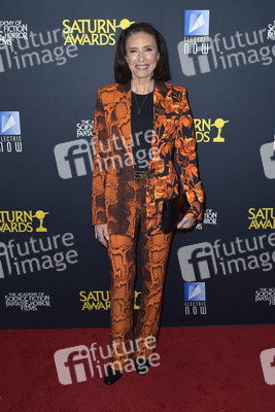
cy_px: 206
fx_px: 366
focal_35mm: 32
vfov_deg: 58.7
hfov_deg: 41.1
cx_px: 138
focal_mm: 32
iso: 250
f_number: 6.3
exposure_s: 1/250
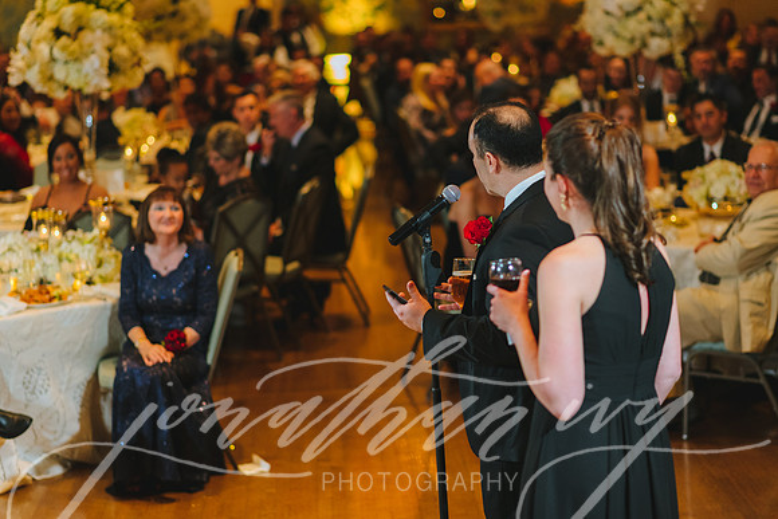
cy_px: 260
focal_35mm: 85
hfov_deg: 23.9
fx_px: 1837
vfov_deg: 16.1
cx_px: 389
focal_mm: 85
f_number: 2.2
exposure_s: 1/160
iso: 1600
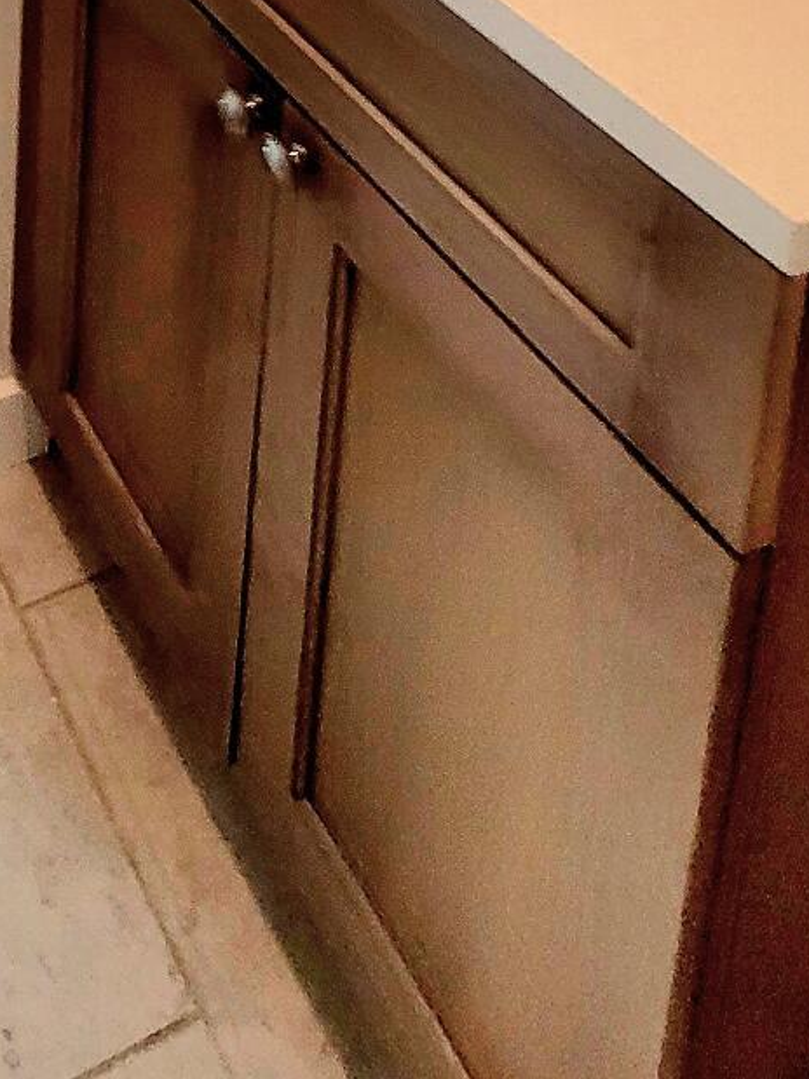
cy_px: -635
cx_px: -92
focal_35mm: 42
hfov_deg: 30.5
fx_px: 1309
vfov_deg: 26.8
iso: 100
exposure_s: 1/60.2
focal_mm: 1.74
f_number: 2.2
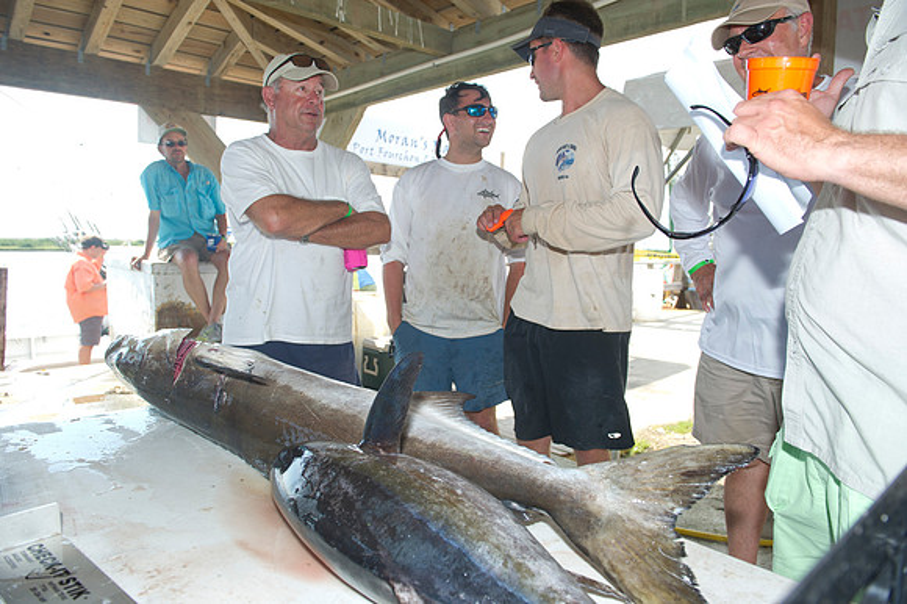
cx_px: 454
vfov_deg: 53.1
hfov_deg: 73.8
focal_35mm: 24
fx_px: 604
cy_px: 302
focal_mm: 24
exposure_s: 1/250
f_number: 5
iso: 125
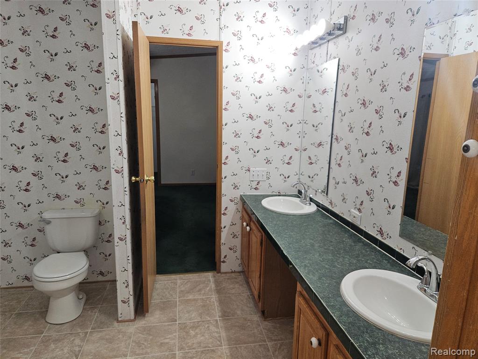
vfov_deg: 58.9
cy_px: 180
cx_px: 239
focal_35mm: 23
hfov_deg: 73.9
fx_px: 318
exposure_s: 1/60
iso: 64
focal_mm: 5.4
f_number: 1.8
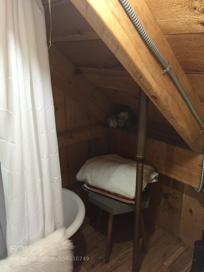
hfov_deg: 48.2
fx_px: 228
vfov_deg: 61.7
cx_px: 102
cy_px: 136
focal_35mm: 29
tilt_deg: -18.7
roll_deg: +0.9
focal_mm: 4.15
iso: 200
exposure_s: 1/30
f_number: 2.2
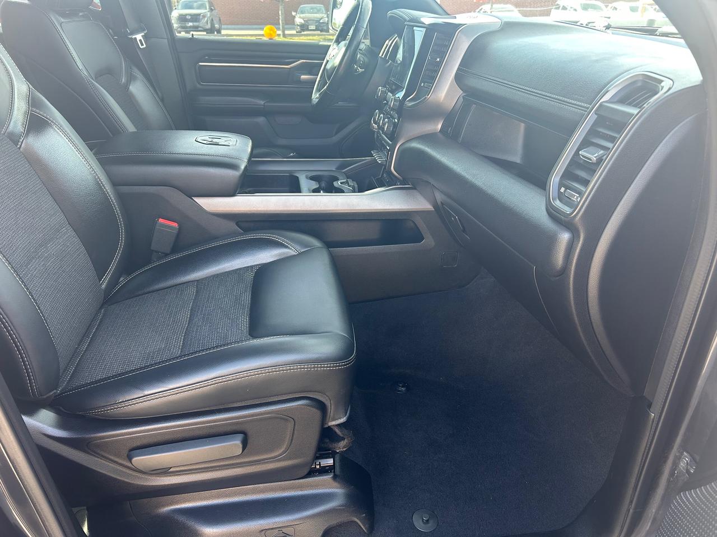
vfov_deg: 53.1
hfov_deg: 67.3
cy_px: 268
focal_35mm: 26
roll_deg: -0.5
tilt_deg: -26.3
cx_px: 358
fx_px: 539
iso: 80
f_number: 1.5
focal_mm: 5.7
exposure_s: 1/121
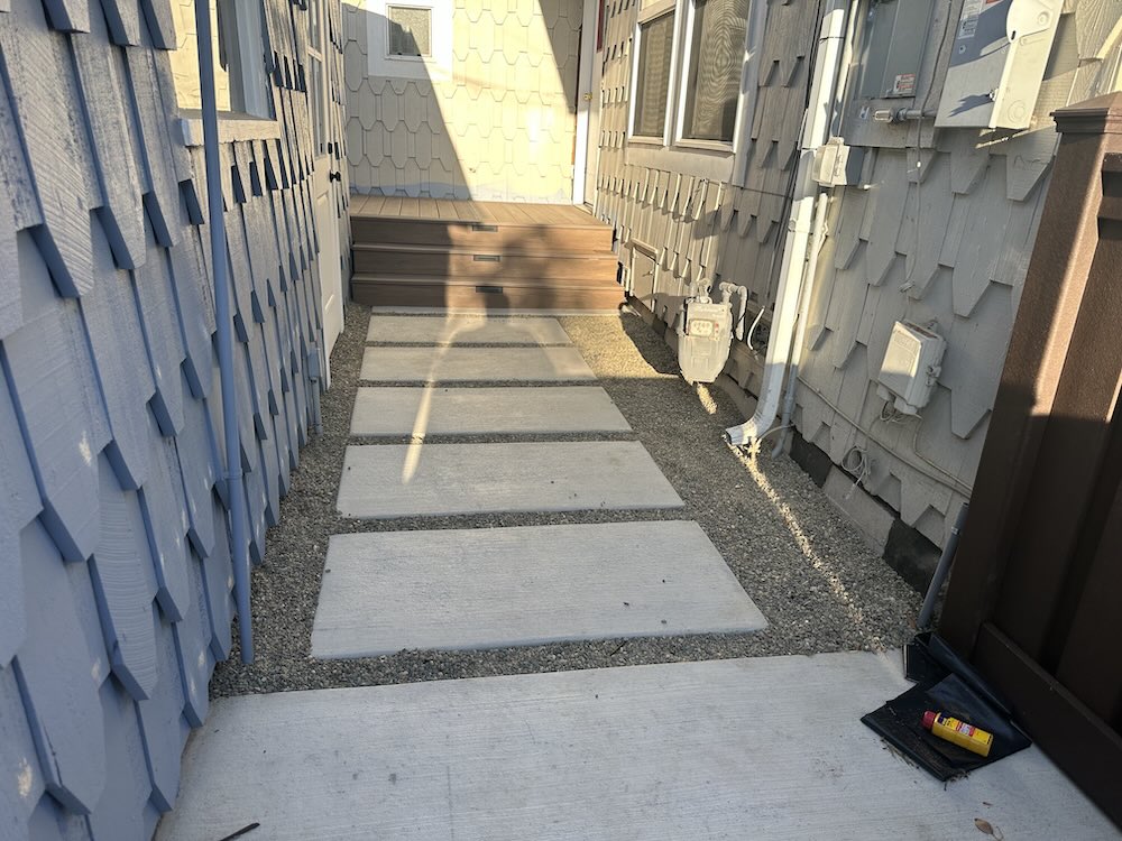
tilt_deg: -21.3
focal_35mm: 24
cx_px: 561
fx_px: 778
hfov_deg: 71.6
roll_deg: -3.3
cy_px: 420
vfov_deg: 56.8
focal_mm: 6.86
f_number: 1.78
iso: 80
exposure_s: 1/734
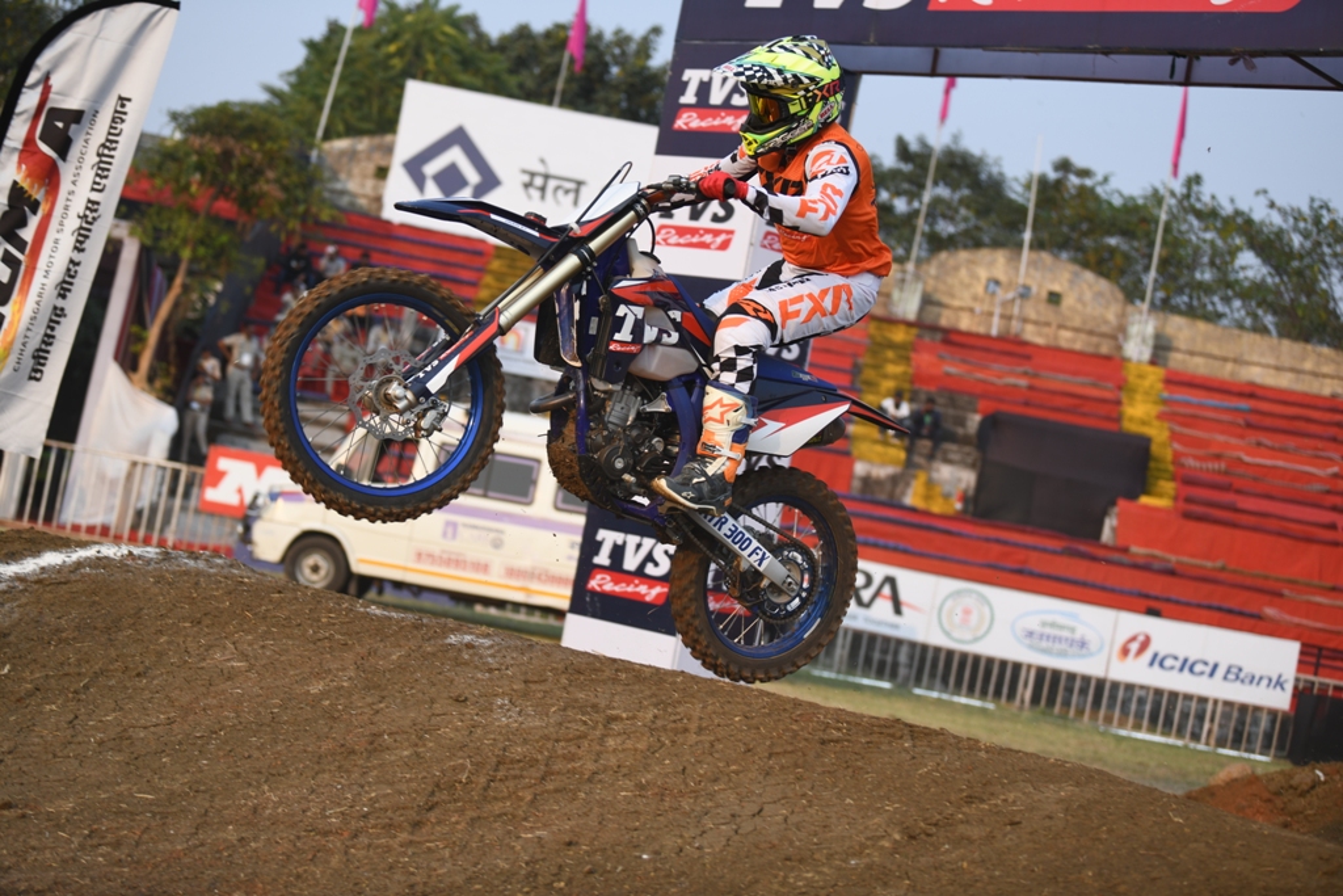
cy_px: 448
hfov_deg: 28.8
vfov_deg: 19.5
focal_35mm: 70
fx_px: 2612
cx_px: 672
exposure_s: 1/1000
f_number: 2.8
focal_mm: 70
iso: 160
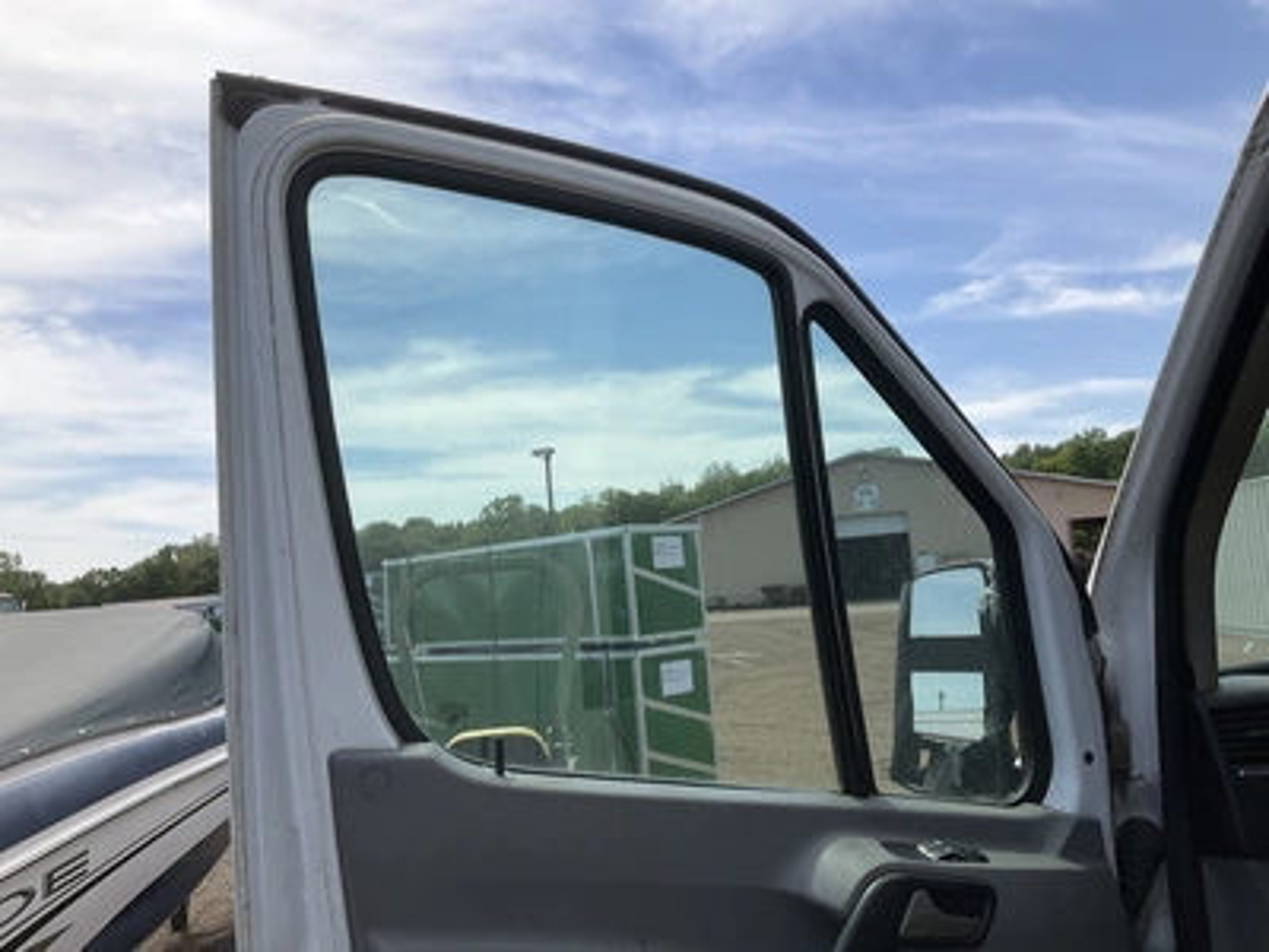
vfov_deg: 48.2
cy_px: 476
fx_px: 1063
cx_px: 634
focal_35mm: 29
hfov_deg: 61.7
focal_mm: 3
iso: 25
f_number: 1.8
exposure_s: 1/2141
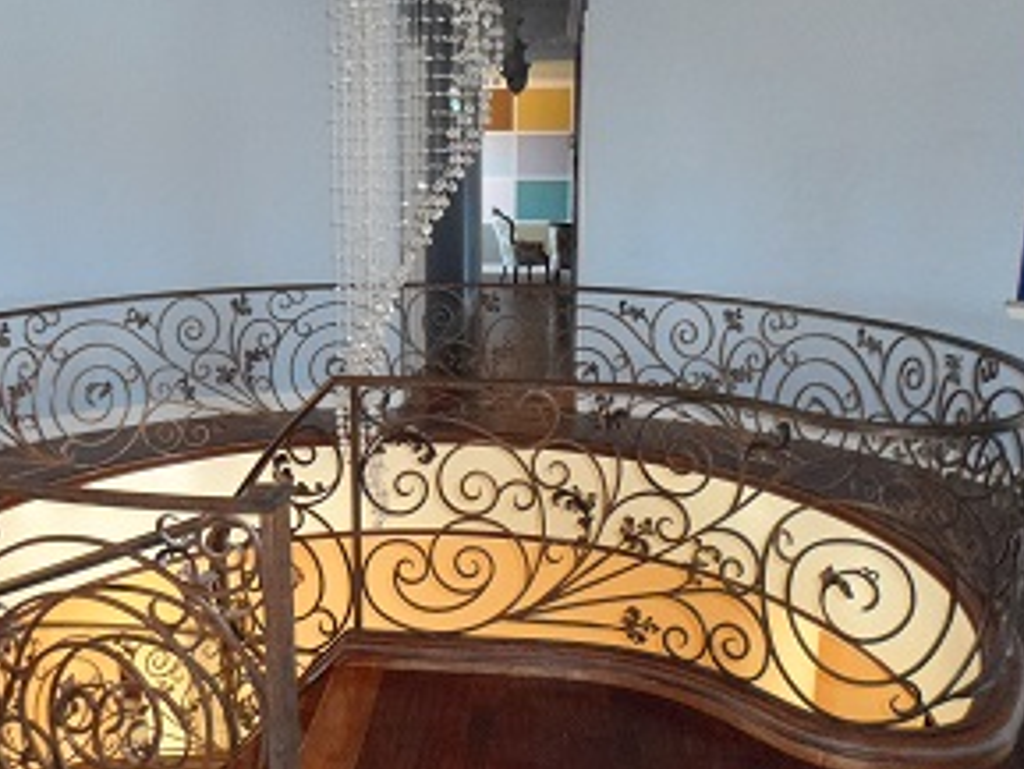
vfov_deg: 39.5
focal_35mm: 36
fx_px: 1065
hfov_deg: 51.0
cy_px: 454
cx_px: 415
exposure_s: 1/30
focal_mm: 4.9
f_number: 3.3
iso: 640
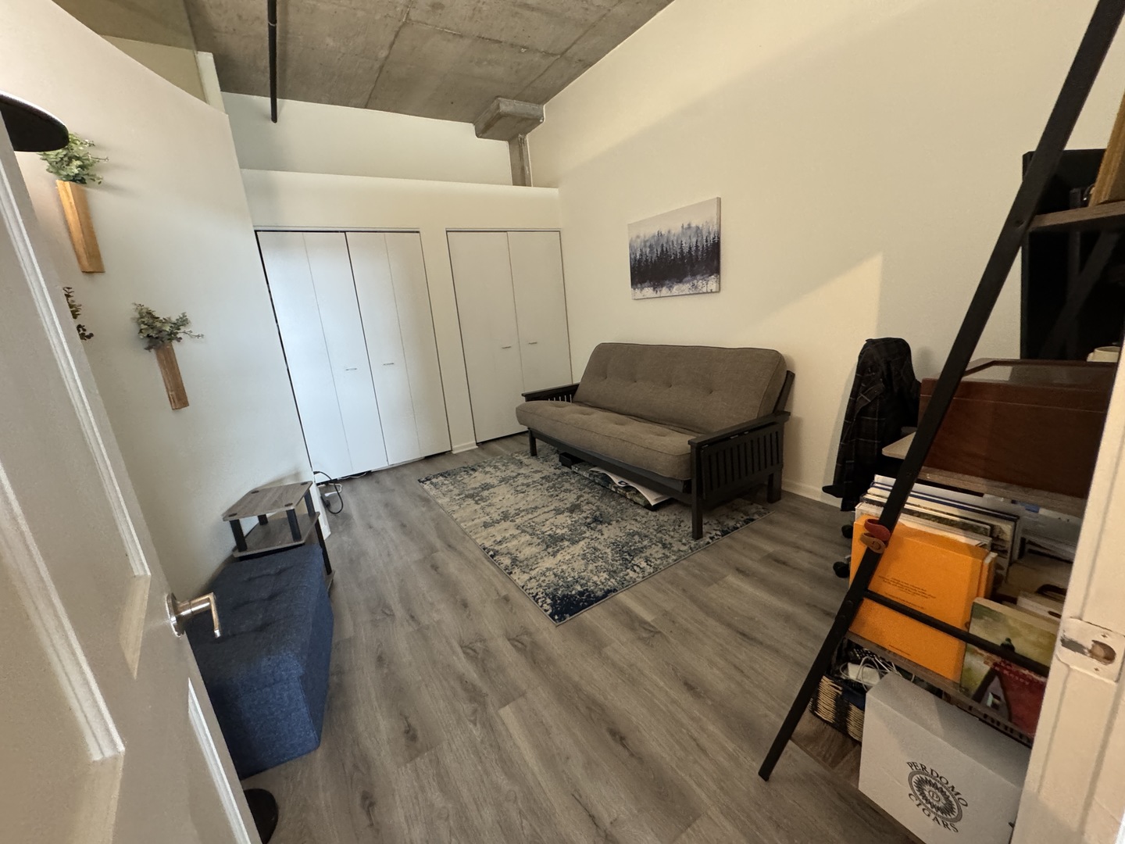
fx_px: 455
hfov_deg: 102.1
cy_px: 422
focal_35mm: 14
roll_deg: +4.3
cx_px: 562
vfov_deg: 85.7
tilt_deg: -15.5
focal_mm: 2.22
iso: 500
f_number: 2.2
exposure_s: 1/60
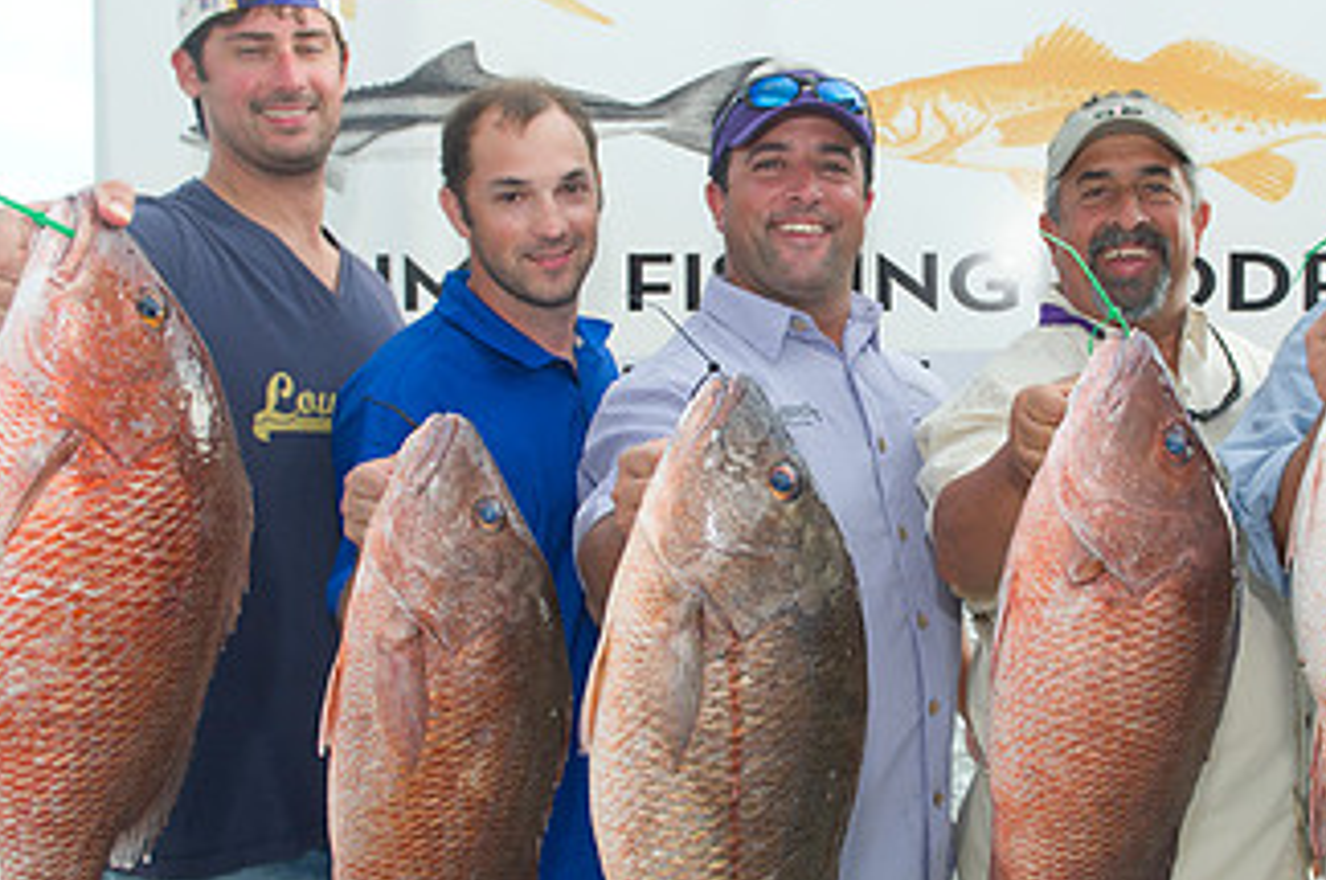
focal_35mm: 43
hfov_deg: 44.7
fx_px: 1581
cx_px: 904
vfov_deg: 31.1
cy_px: 438
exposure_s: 1/250
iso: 400
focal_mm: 24
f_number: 5
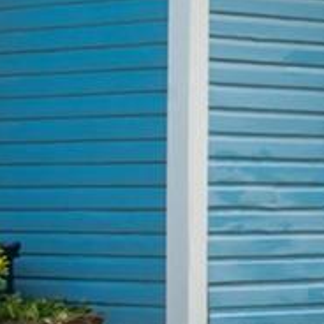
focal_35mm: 236
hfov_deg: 7.3
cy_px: 204
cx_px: -86
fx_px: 2499
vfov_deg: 7.4
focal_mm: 32
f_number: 16
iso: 100
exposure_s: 1/20
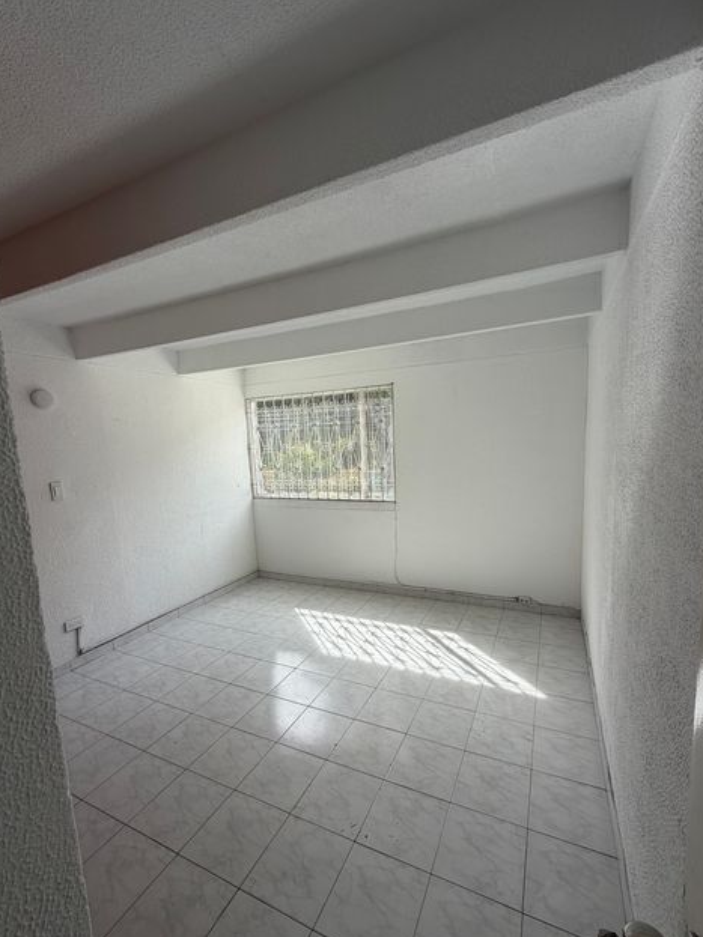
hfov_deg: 81.7
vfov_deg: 98.1
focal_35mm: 15
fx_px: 406
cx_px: 367
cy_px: 496
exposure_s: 1/237
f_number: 2.2
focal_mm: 2.22
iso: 40
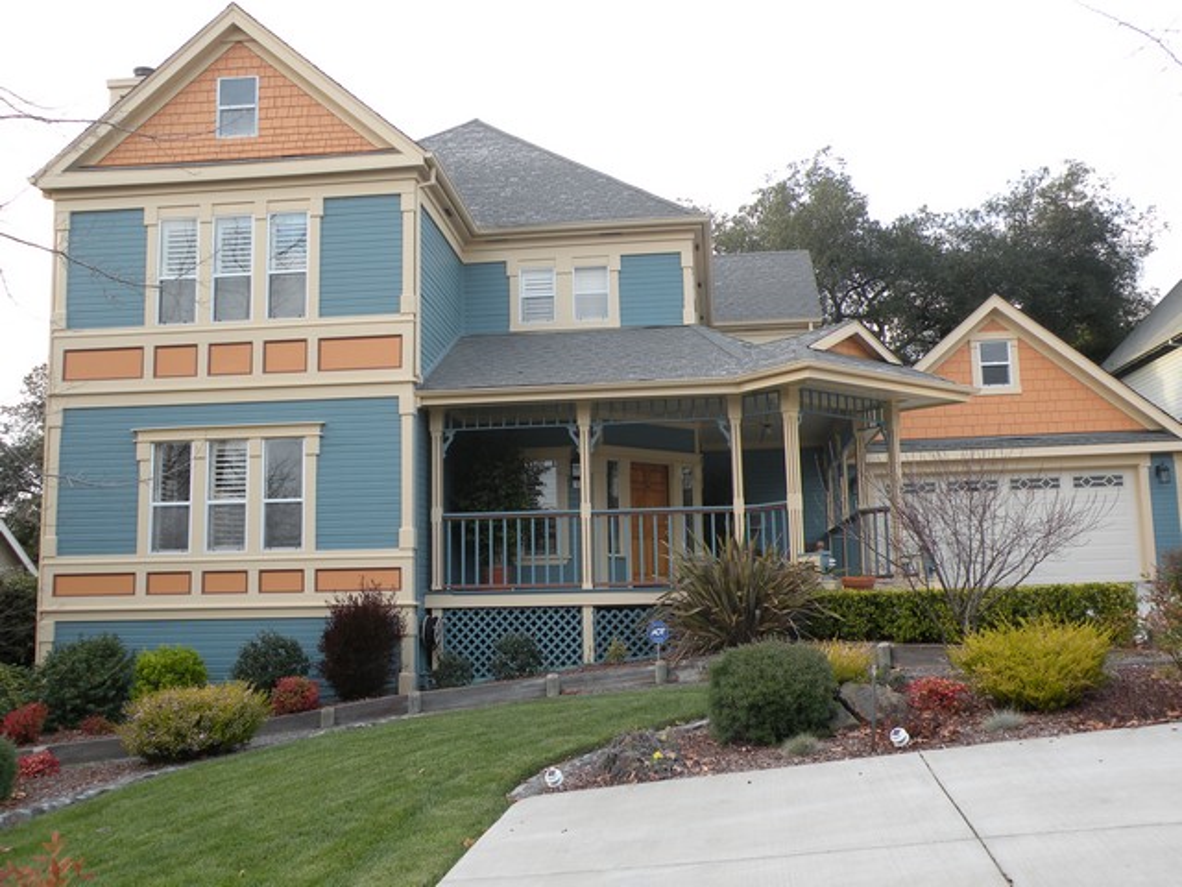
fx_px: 1127
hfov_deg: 55.4
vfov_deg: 42.9
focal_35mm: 33
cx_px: 591
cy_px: 444
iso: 64
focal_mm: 5.8
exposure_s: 1/66
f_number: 3.5
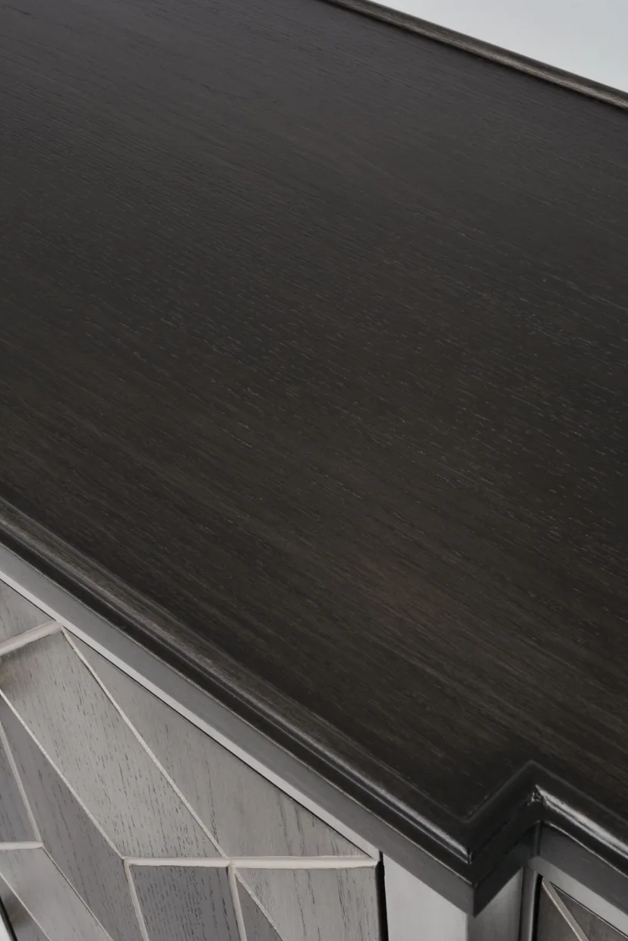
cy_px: 513
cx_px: 349
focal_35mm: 59
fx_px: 1532
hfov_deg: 23.2
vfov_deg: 34.1
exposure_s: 1/30
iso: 100
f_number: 16
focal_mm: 35
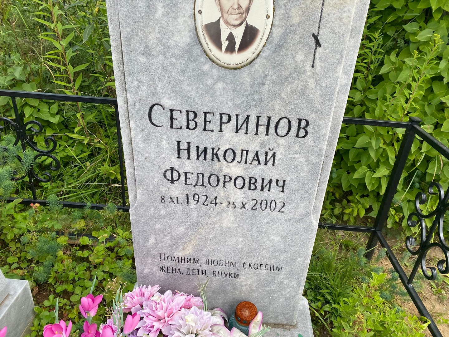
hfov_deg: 67.3
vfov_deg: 53.1
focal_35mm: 26
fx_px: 337
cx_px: 224
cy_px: 168
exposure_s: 1/539
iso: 32
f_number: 1.8
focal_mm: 4.25
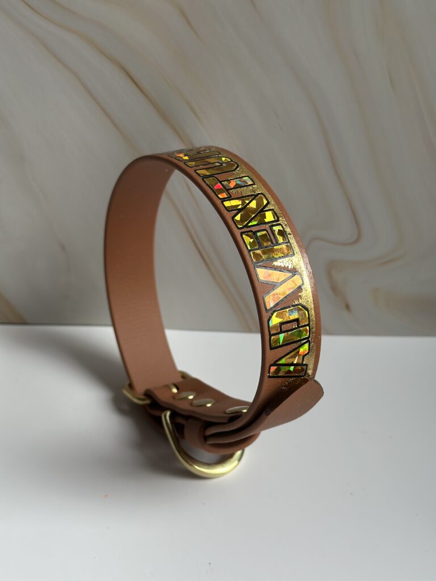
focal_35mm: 48
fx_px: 806
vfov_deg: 39.7
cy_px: 290
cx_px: 218
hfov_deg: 30.3
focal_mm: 6.86
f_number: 1.78
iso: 80
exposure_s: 1/255
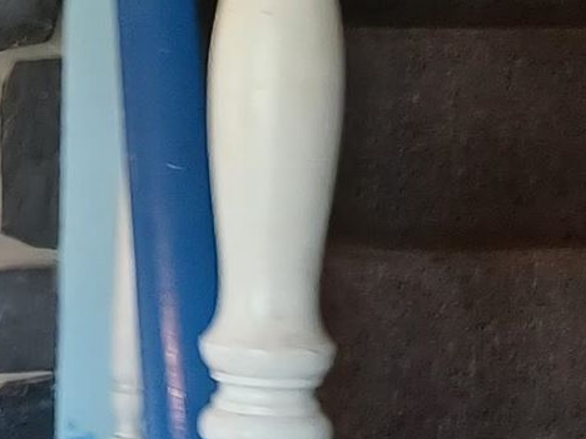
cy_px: 218
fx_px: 2776
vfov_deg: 9.1
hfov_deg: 10.9
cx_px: -595
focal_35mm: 164
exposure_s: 1/50
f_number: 1.8
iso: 320
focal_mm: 4.6
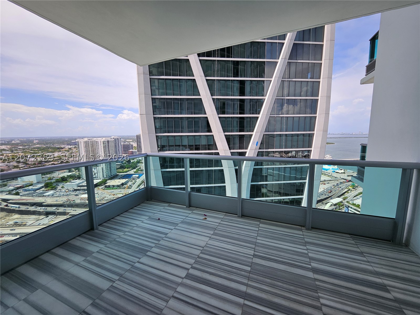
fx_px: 158
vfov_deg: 89.9
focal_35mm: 13
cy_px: 158
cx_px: 210
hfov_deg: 106.2
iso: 32
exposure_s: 1/952
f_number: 2.2
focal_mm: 1.7
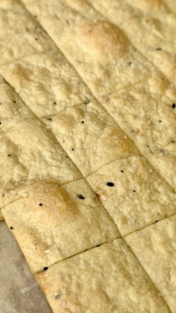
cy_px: 159
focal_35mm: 54
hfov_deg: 22.1
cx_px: 118
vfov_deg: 38.5
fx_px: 448
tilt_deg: -51.4
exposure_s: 1/953
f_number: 1.78
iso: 80
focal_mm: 6.86
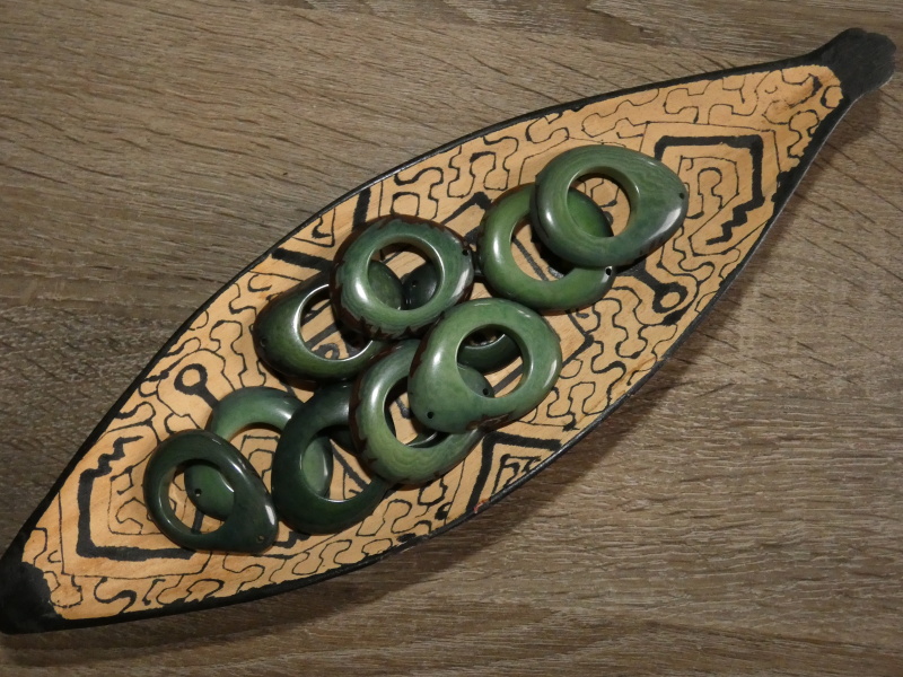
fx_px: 574
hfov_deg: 76.4
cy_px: 338
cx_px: 452
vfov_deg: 61.1
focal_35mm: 22
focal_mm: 4
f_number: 2.9
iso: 800
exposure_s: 1/60
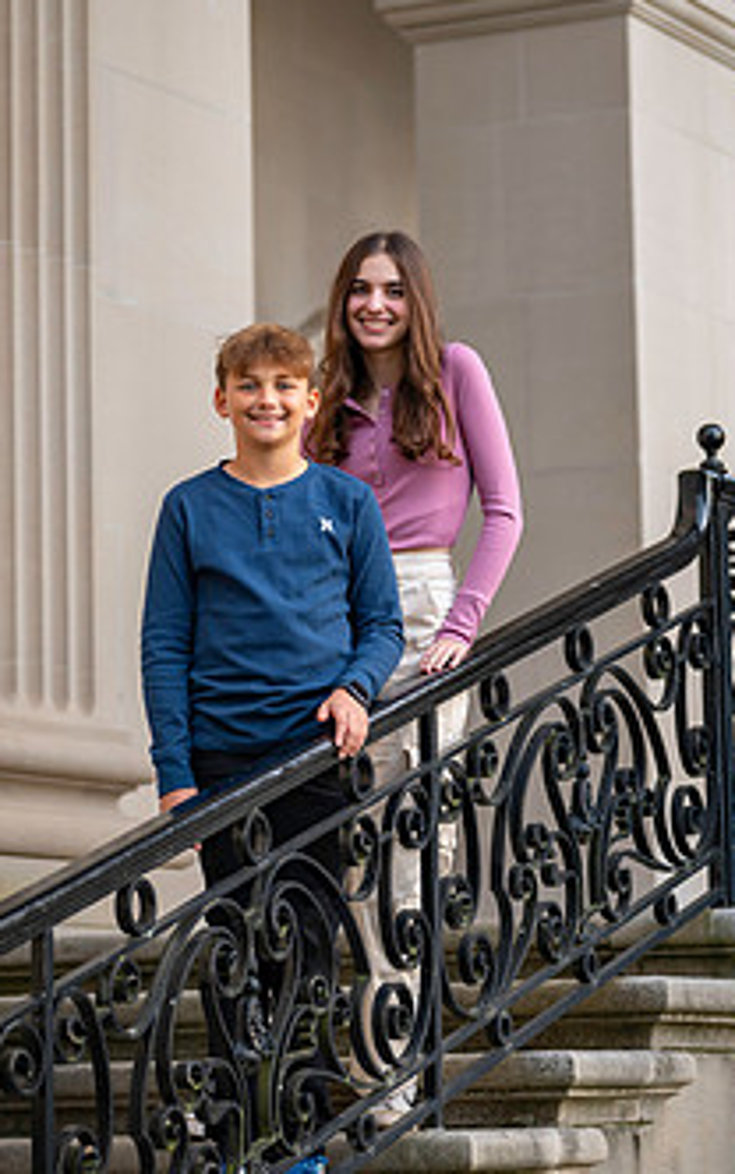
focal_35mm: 131
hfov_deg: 10.0
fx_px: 4191
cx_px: 383
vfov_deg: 15.9
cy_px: 499
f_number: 2.8
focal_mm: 95
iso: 400
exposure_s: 1/800
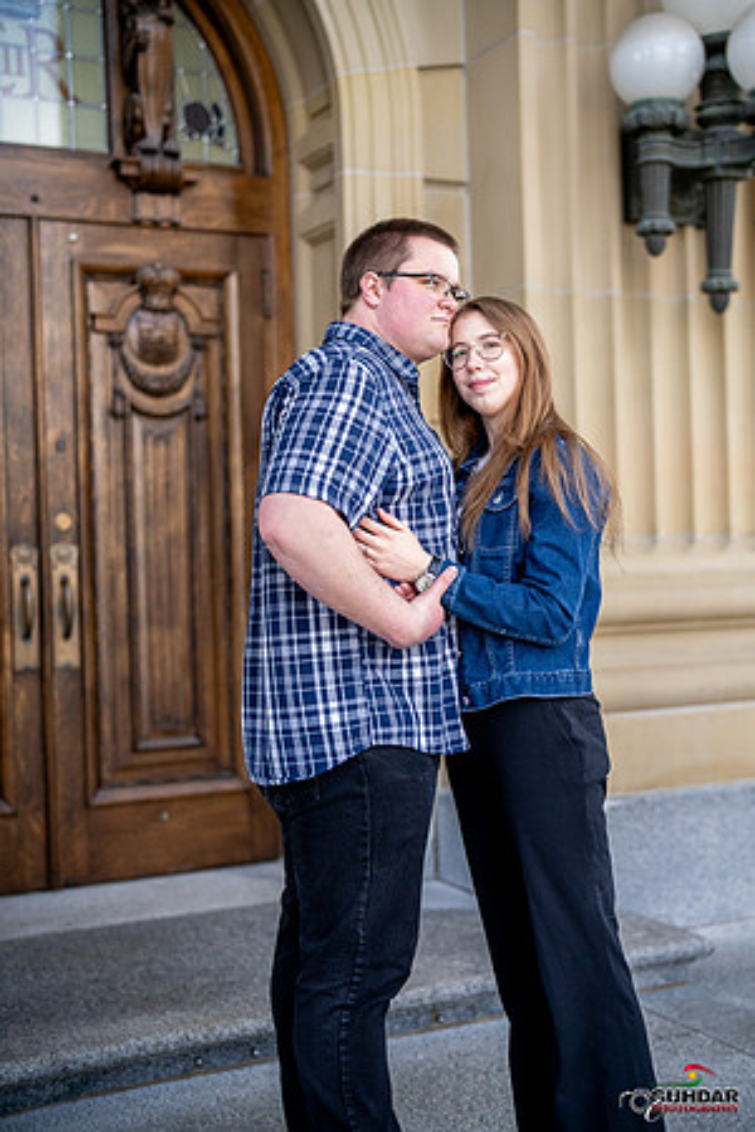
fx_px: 1573
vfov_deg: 39.6
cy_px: 566
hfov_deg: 27.0
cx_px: 378
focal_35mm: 50
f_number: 1.8
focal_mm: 50
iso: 2500
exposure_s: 1/6400
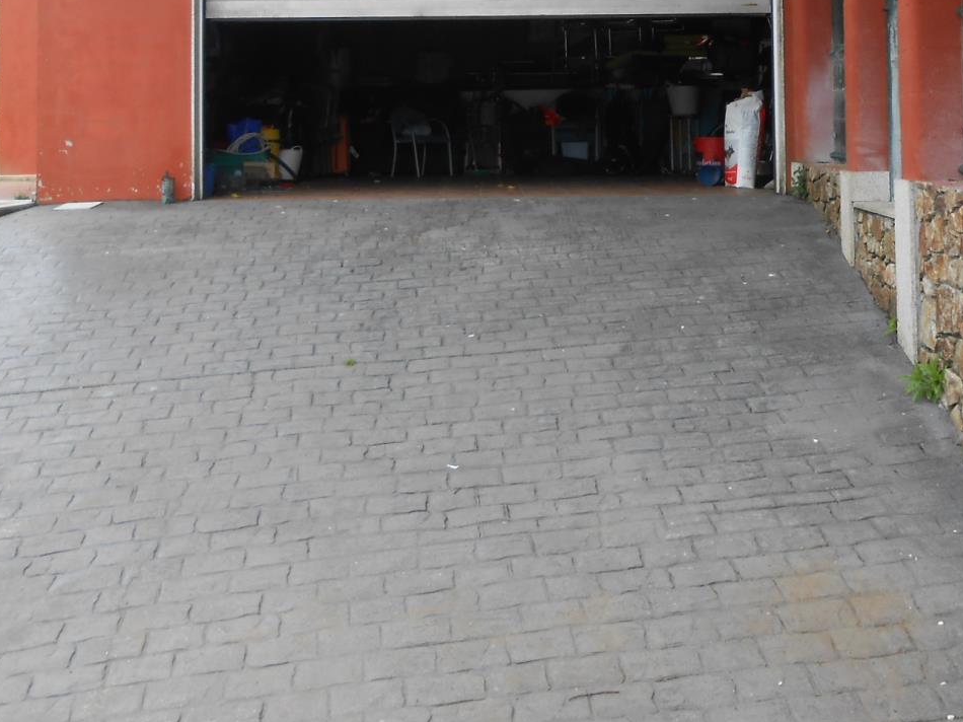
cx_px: 498
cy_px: 89
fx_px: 1279
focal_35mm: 46
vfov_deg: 30.3
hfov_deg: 41.2
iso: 80
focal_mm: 4.6
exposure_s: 1/320
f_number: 3.5
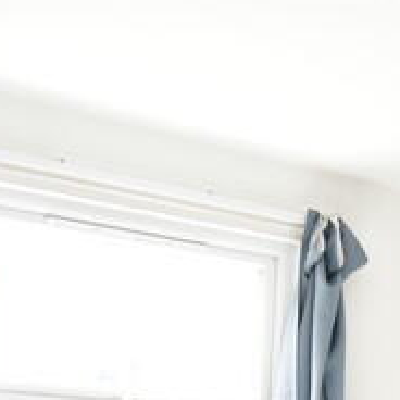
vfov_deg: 21.9
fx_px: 928
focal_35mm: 71
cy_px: 521
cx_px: 496
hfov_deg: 22.2
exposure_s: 1/100
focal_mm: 10
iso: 500
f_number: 5
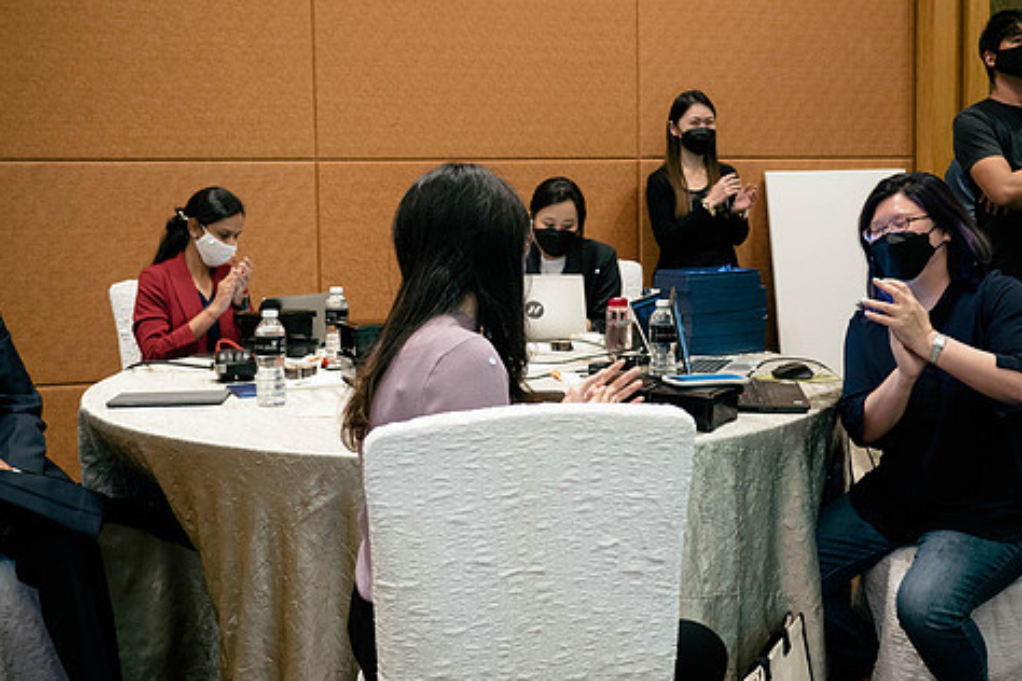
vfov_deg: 31.8
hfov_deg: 46.4
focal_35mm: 42
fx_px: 1192
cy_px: 274
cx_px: 548
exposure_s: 1/125
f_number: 2
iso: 500
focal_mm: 16
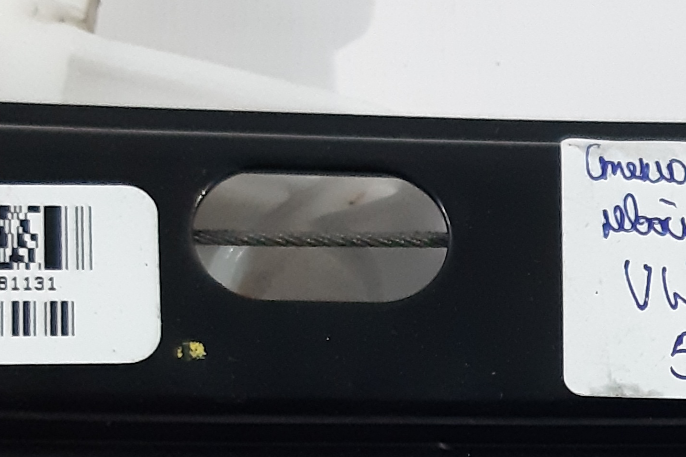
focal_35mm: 111
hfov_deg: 17.9
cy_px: 613
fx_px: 2115
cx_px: 729
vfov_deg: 12.0
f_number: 1.7
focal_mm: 3.93
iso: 250
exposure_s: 1/50
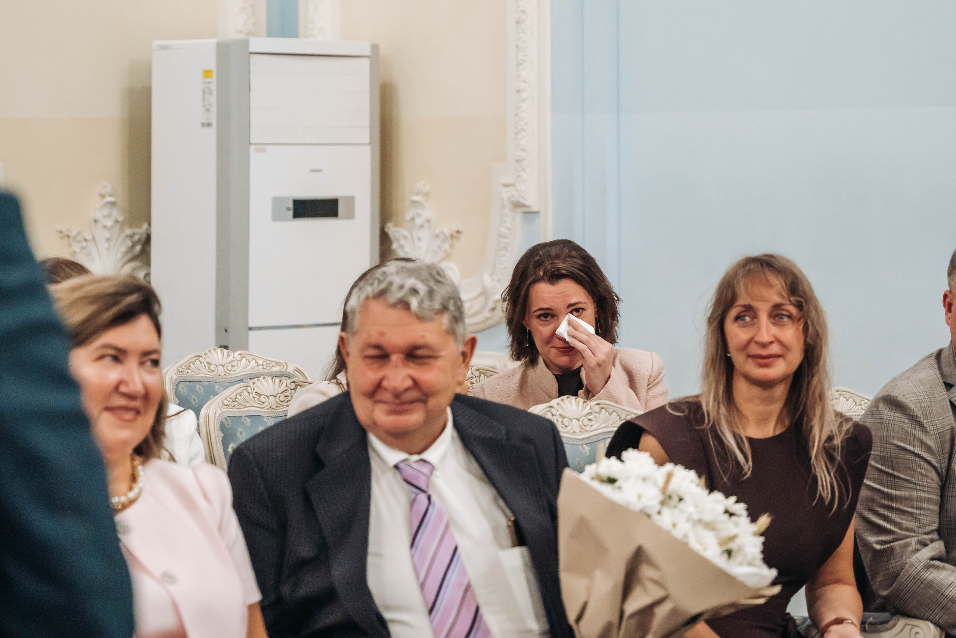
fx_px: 2927
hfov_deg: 18.6
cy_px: 136
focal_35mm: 110
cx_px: 478
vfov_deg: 12.4
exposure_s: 1/320
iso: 1600
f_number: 2.8
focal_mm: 70
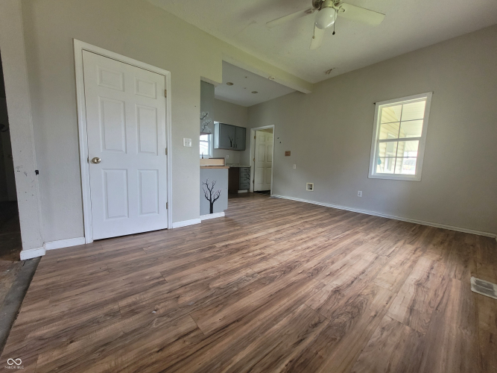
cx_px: 248
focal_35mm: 13
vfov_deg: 89.9
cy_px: 186
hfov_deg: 106.2
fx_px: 187
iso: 160
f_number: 2.2
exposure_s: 1/60
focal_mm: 1.74
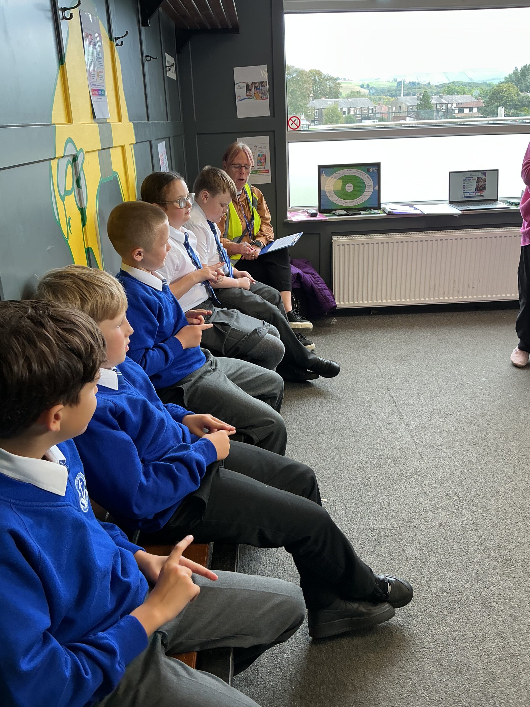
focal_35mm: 29
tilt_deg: -21.9
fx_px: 592
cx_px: 265
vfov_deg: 61.7
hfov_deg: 48.2
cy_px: 354
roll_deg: +3.4
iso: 50
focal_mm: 3
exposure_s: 1/100
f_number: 1.8
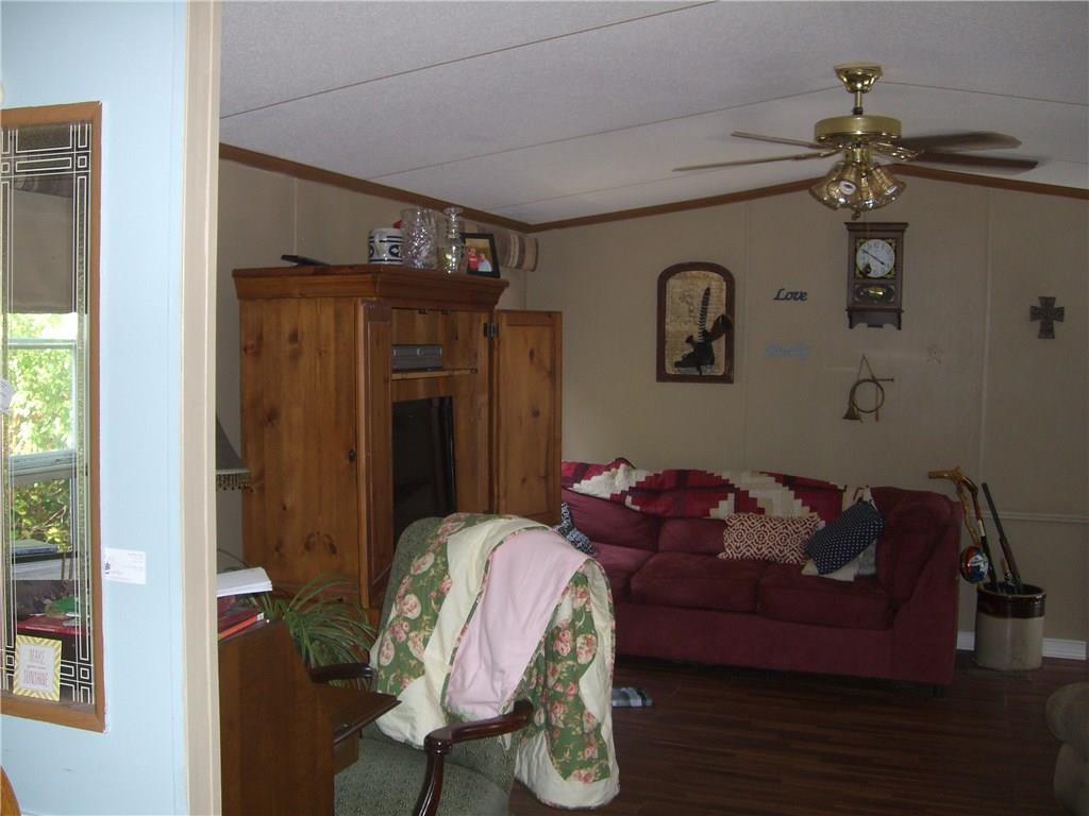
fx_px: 1195
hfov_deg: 49.0
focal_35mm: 38
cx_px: 544
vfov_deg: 37.7
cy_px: 408
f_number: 2.7
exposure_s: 1/60
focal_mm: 6.2
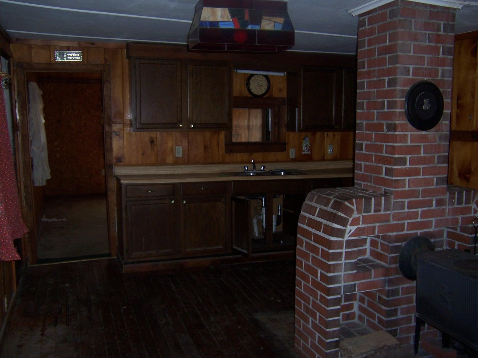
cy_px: 179
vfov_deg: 42.9
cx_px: 239
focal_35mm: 33
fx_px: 456
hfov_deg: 55.4
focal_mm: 5.5
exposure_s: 1/60
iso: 80
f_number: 2.8
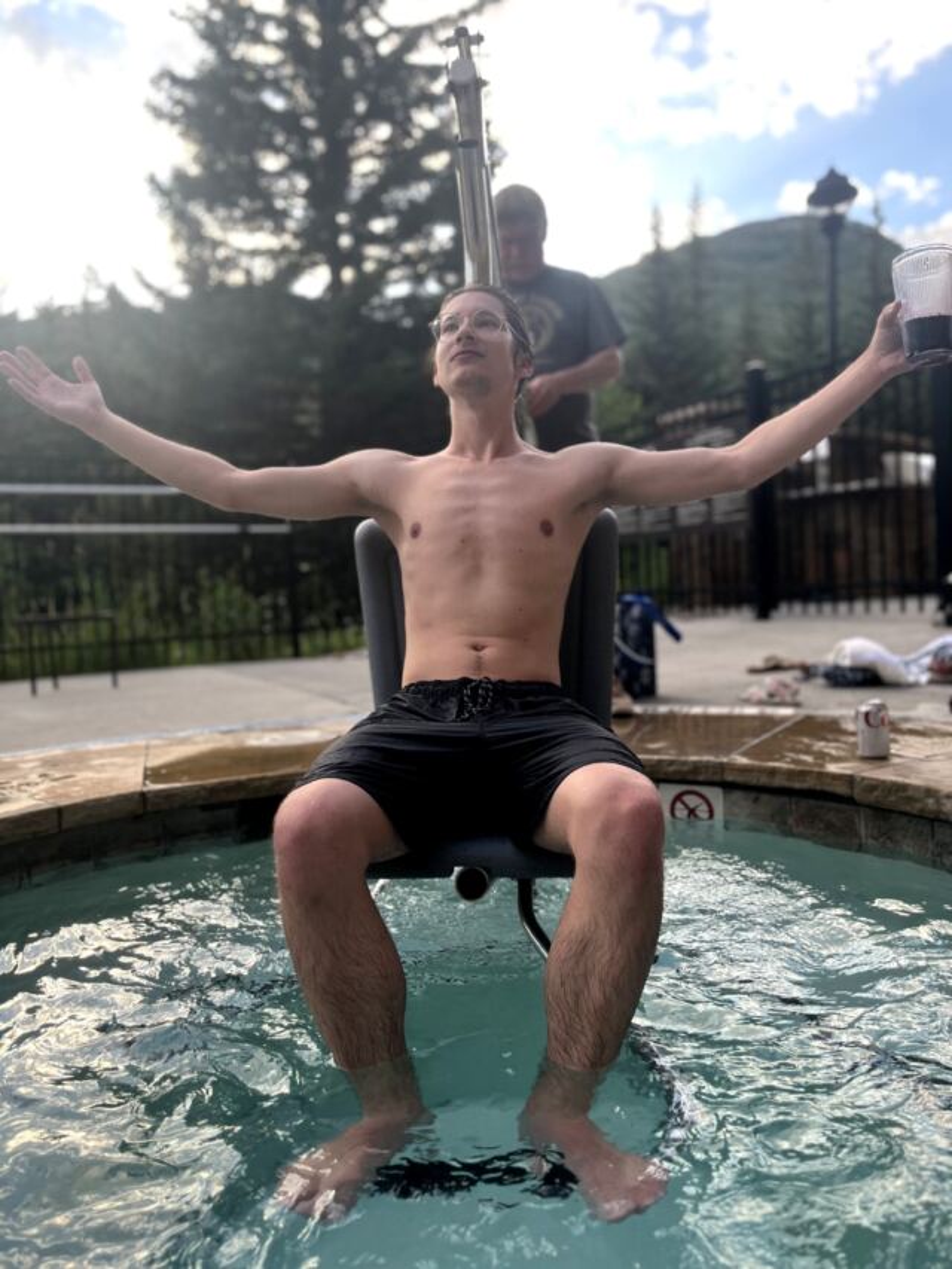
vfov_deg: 67.3
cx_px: 476
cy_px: 634
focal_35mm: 26
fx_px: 953
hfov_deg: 53.1
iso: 50
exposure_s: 1/172
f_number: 1.6
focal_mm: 5.1
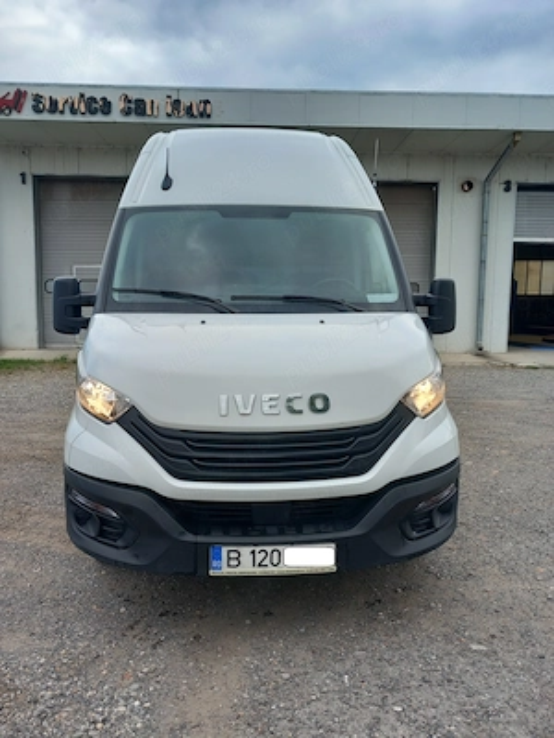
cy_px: 369
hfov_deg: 51.4
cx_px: 277
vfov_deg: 65.3
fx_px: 576
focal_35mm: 27
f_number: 1.8
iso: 20
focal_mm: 4
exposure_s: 1/139
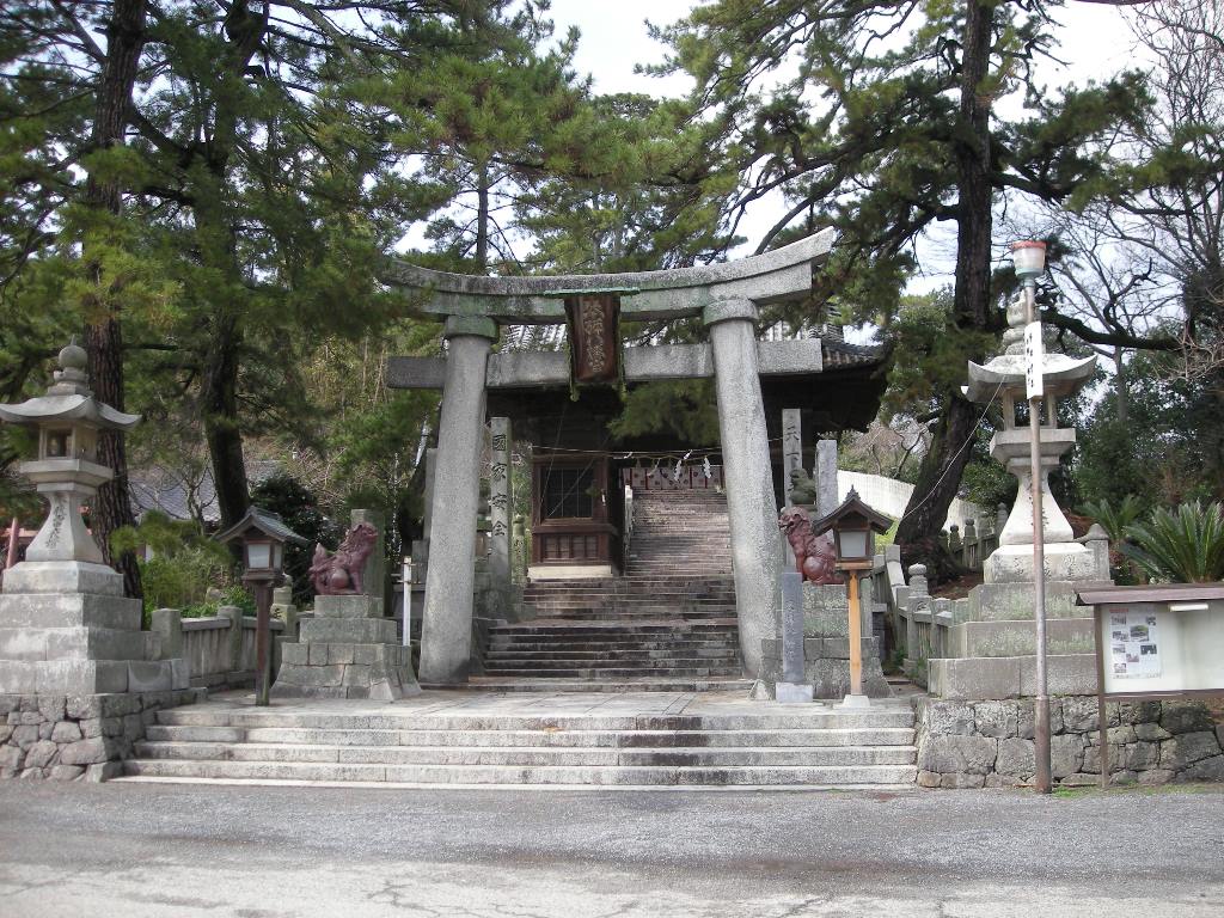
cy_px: 459
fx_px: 1238
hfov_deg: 52.6
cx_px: 612
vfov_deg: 40.7
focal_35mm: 35
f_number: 2.8
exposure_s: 1/308
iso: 50
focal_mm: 5.7
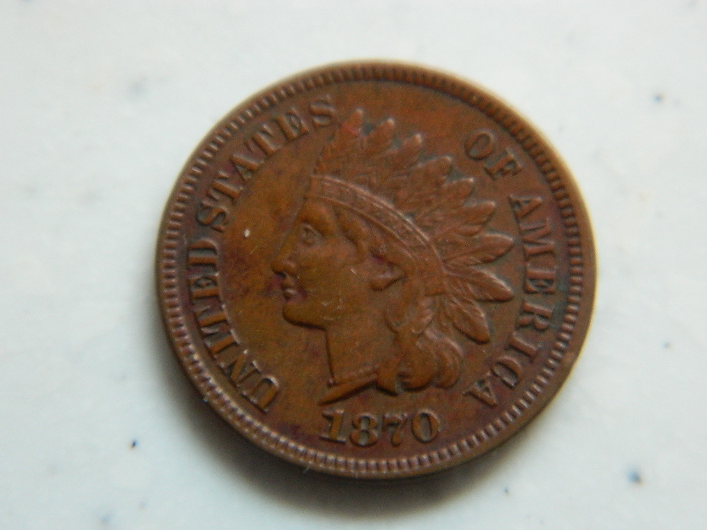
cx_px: 352
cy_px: 266
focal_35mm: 104
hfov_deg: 18.9
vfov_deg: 14.2
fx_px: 2125
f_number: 4.5
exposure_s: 1/15
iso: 400
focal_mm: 18.6
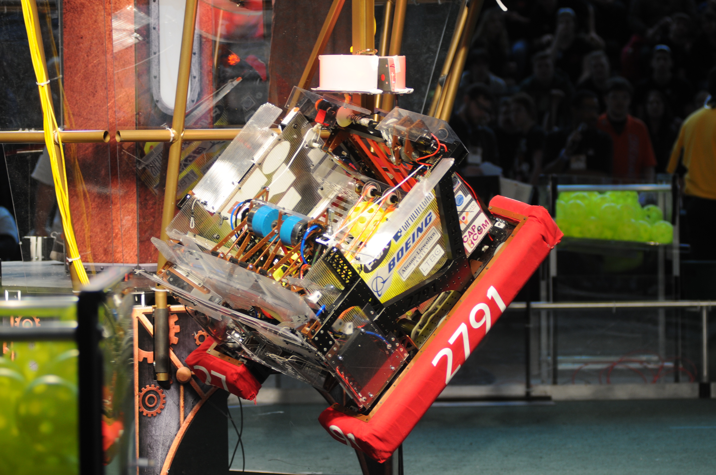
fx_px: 2384
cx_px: 358
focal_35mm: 120
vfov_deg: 11.4
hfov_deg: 17.1
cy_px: 238
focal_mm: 80
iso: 280
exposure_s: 1/200
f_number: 2.8
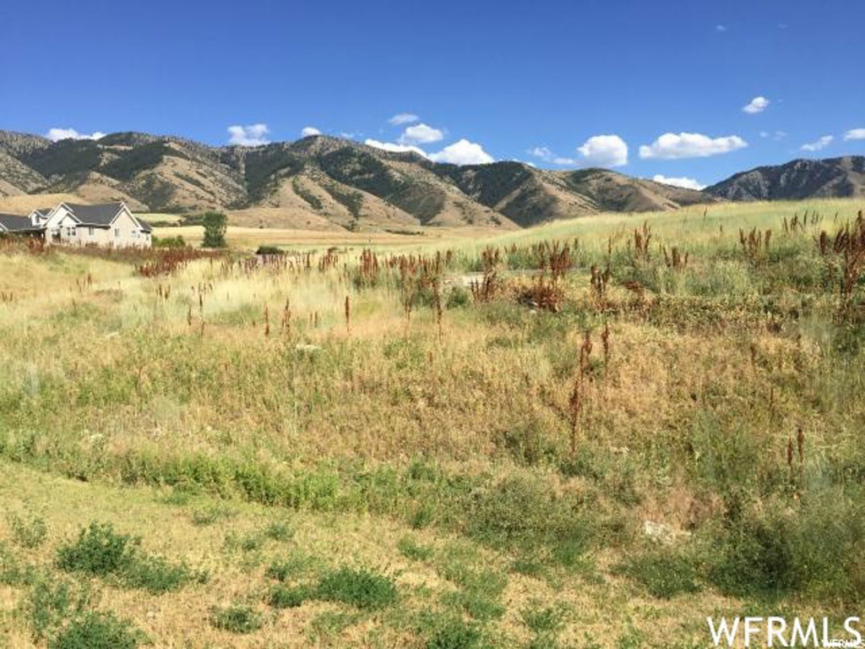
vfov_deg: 48.2
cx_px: 432
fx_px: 725
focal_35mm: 29
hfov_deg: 61.7
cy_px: 324
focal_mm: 4.15
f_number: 2.2
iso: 32
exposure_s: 1/2083
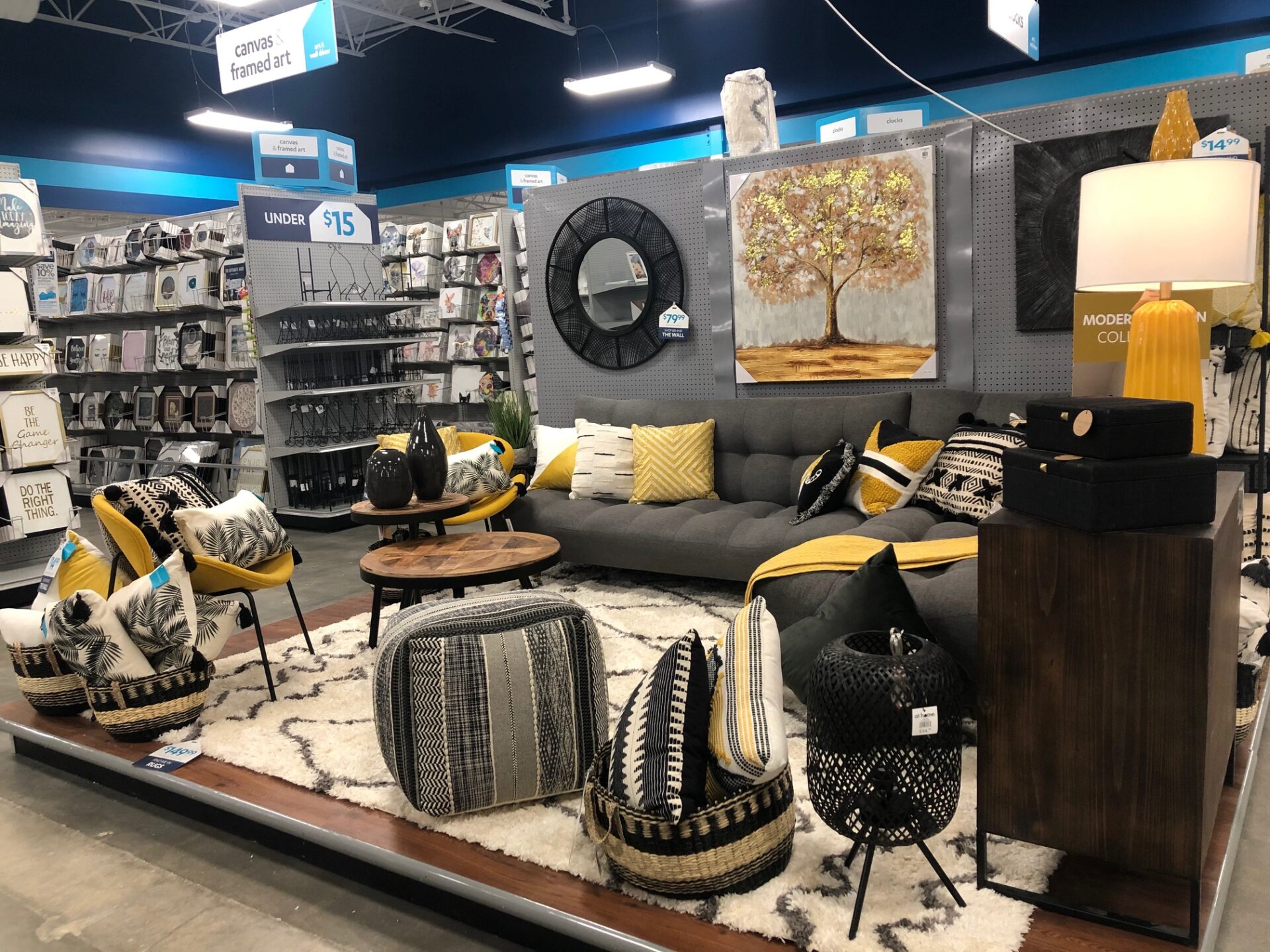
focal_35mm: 28
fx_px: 1027
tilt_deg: -7.8
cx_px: 635
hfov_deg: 63.4
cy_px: 476
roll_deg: +2.6
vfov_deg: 49.7
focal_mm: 4
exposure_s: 1/30
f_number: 1.8
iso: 32
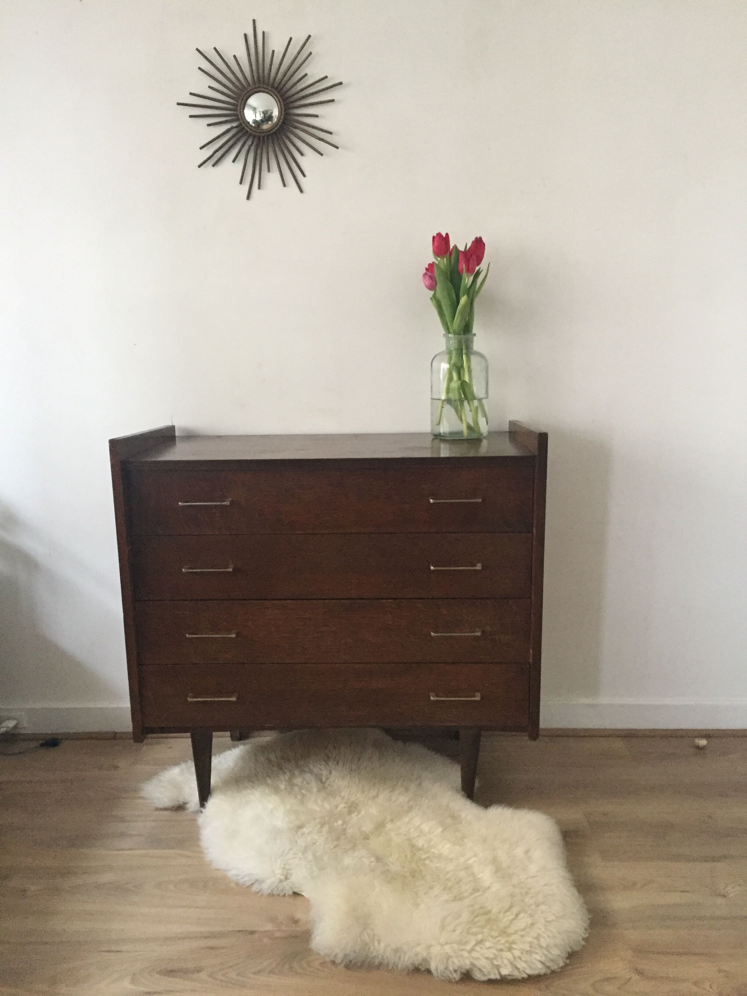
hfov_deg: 48.2
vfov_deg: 61.7
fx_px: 834
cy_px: 498
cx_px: 374
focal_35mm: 29
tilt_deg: -12.9
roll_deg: +1.6
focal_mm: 4.15
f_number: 2.2
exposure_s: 1/25
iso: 250
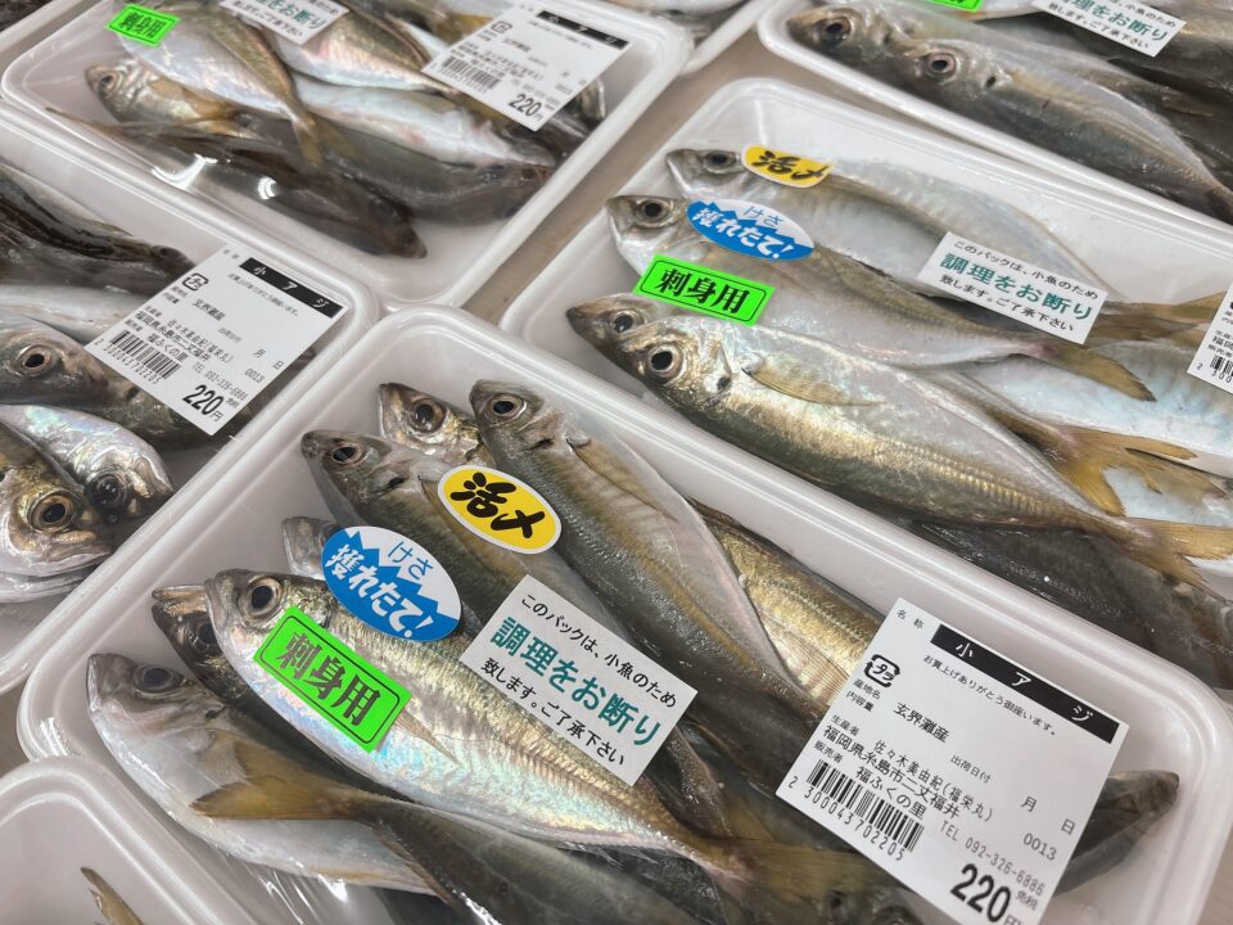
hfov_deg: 67.3
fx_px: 926
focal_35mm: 26
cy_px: 462
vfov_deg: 53.1
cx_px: 616
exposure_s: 1/60
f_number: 1.6
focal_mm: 5.96
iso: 64
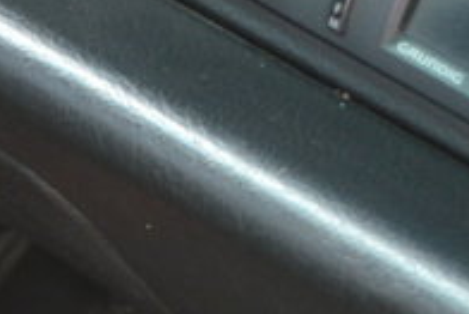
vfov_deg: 3.8
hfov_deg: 5.6
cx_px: -581
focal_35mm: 360
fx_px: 4693
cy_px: 807
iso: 400
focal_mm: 46
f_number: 5
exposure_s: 1/60
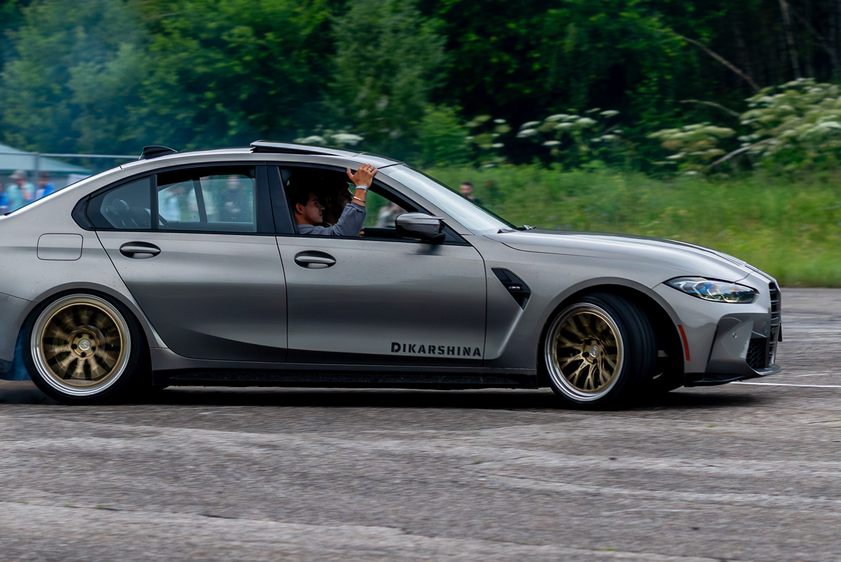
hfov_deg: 9.5
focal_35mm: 216
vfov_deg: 6.4
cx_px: 458
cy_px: 288
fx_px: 5048
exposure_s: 1/250
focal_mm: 85
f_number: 3.5
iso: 640
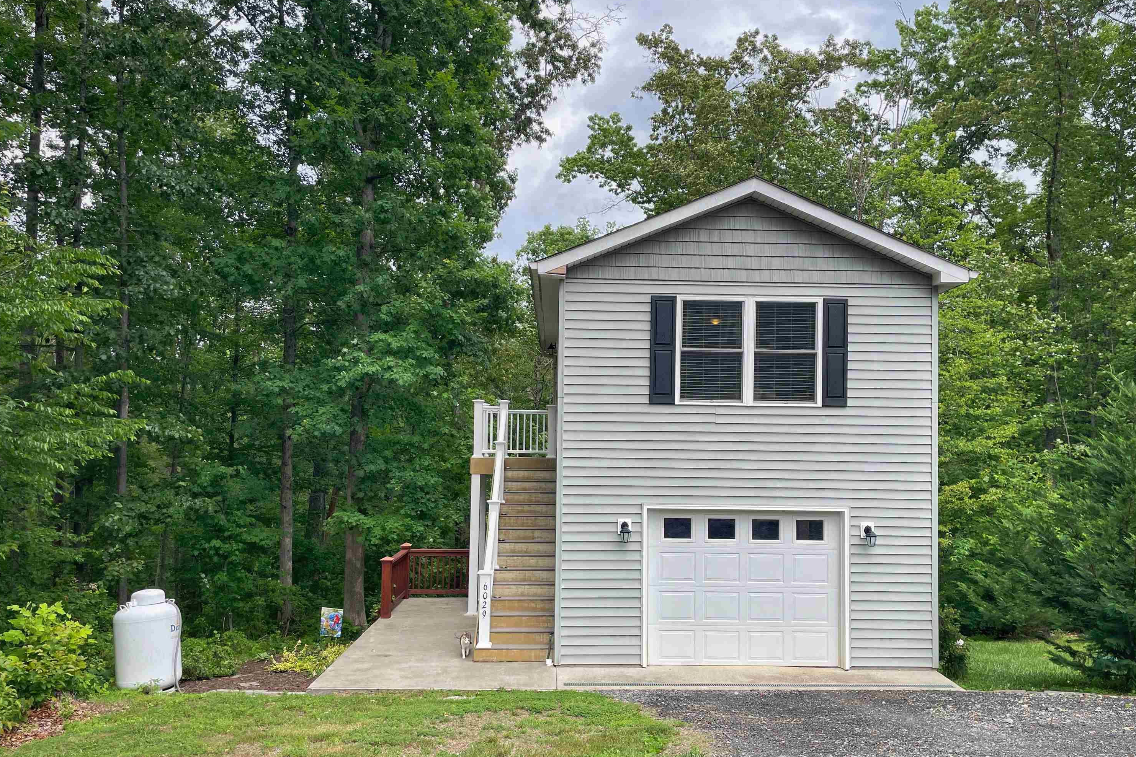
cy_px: 430
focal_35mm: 28
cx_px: 583
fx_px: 883
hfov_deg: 65.5
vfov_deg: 46.3
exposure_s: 1/1531
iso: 32
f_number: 1.6
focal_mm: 4.2
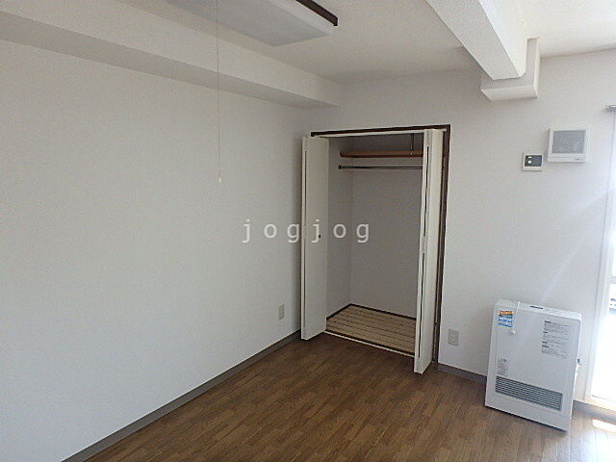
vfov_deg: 63.4
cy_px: 231
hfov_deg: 79.0
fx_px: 374
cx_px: 308
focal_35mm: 21
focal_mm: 3.7
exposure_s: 1/40
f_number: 3.5
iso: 200
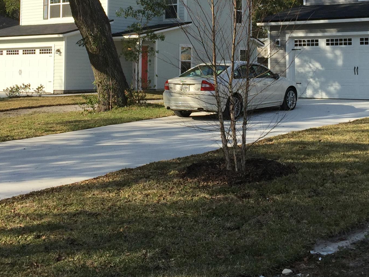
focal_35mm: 64
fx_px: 682
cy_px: 34
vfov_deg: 22.4
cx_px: 201
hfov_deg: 30.2
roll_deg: -1.0
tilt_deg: +3.7
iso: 32
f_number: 2.2
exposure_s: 1/1522
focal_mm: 4.15
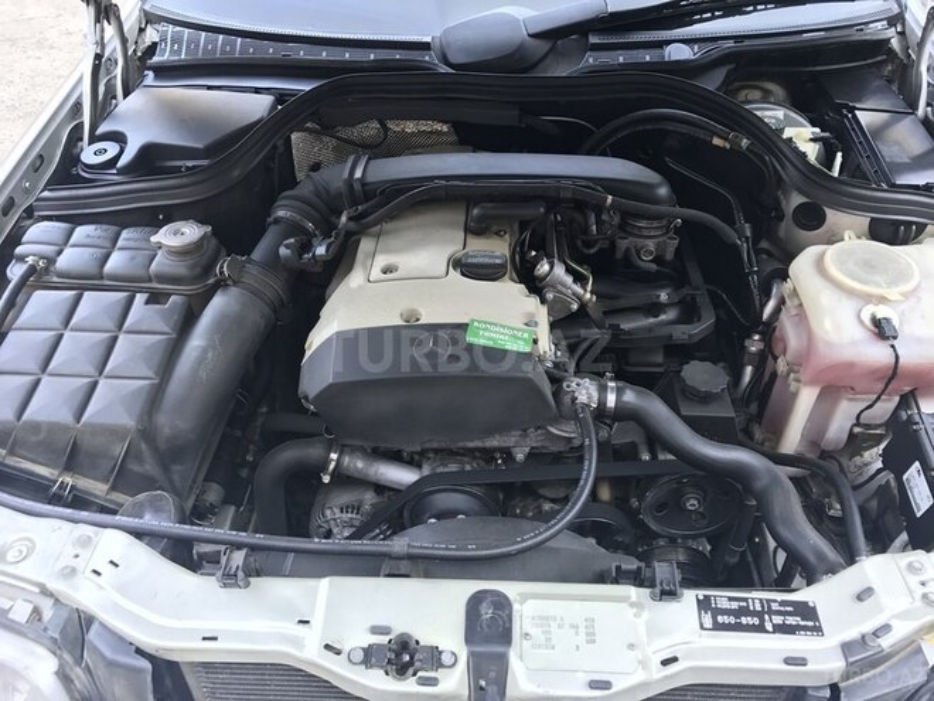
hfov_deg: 63.4
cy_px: 350
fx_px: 755
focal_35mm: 28
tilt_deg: -41.7
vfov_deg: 49.7
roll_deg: +2.3
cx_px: 467
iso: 25
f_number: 1.8
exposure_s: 1/50
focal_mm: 3.99
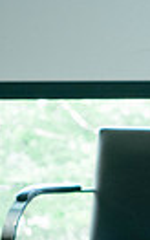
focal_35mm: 390
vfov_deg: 5.4
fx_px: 2548
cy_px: 25
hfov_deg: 3.3
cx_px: 412
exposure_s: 1/125
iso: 500
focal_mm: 40
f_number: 2.8
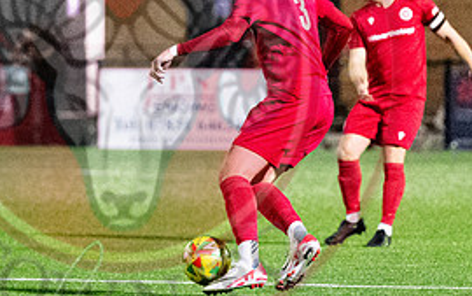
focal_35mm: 621
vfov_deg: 2.1
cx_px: 326
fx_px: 7992
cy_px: 226
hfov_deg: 3.4
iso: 8000
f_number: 2.8
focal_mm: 160
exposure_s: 1/1000
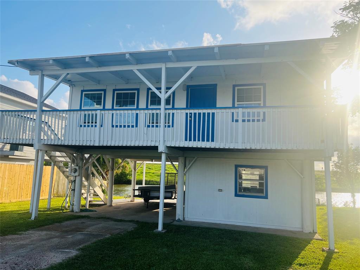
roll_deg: -2.1
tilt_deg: +7.9
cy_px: 135
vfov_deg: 53.1
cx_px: 180
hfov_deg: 67.3
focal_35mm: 26
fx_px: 270
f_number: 1.5
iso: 50
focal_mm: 5.7
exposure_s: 1/2571
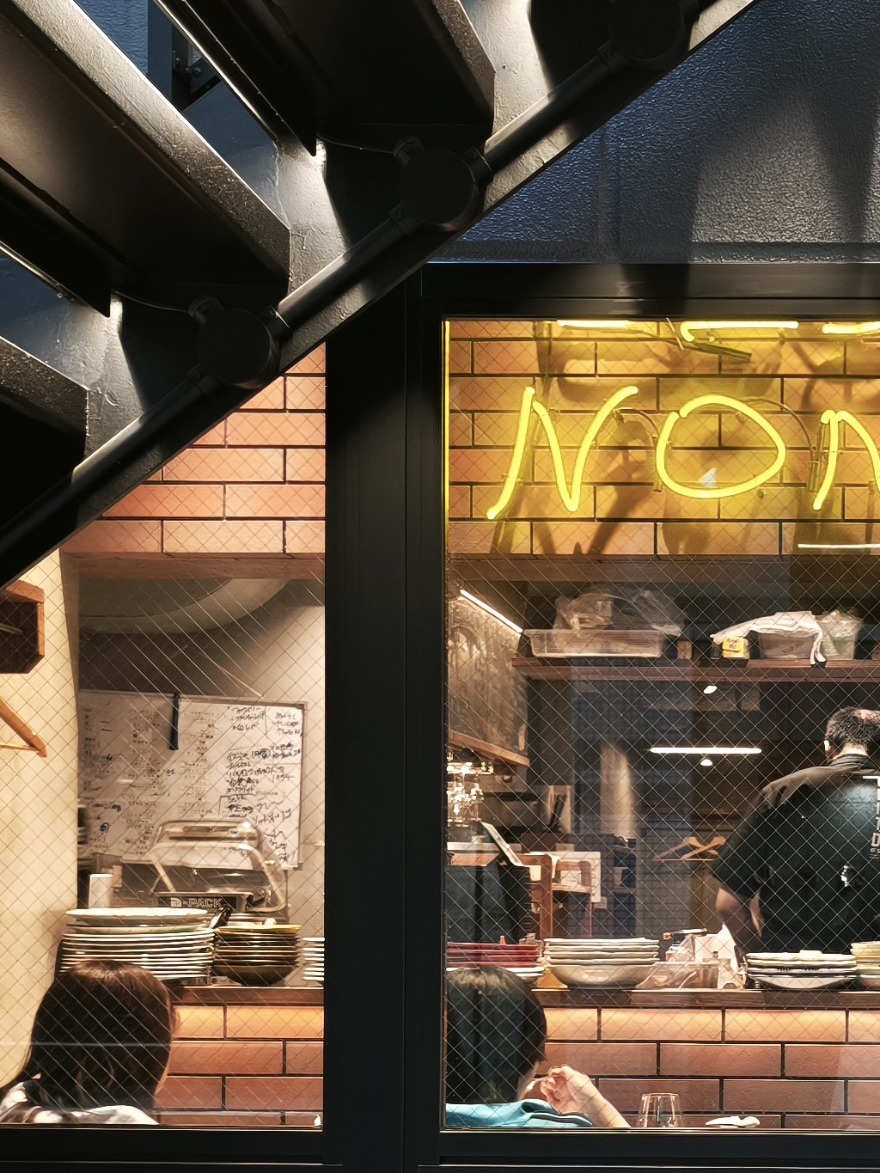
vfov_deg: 27.7
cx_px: 878
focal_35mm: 69
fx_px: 2338
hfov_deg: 20.6
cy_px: 915
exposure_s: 1/33.3
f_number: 1.62
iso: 640
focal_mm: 6.45
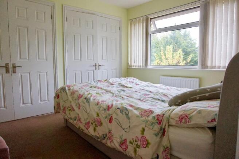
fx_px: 159
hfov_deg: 73.8
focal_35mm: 24
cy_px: 80
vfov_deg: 53.1
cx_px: 120
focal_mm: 16
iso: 1000
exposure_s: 1/160
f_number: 4
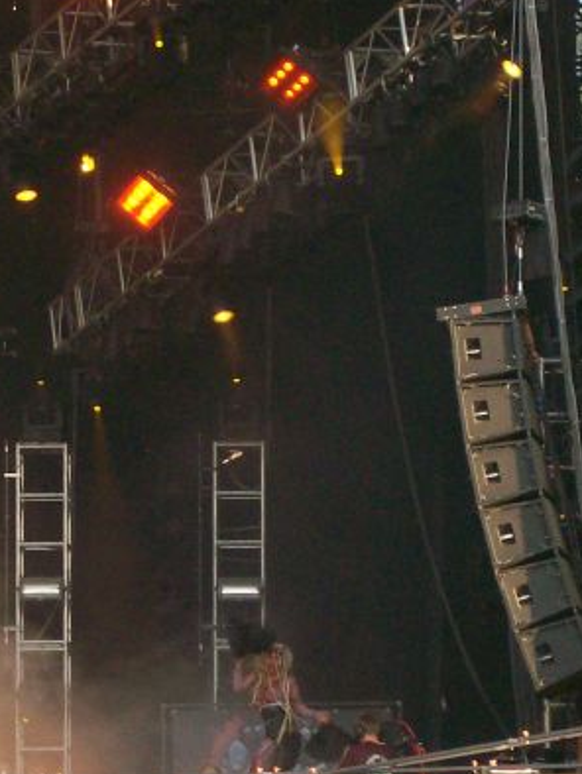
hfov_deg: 6.8
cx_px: 88
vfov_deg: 9.0
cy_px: 568
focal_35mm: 219
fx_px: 4904
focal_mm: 18
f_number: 4.8
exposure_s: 1/143
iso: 140
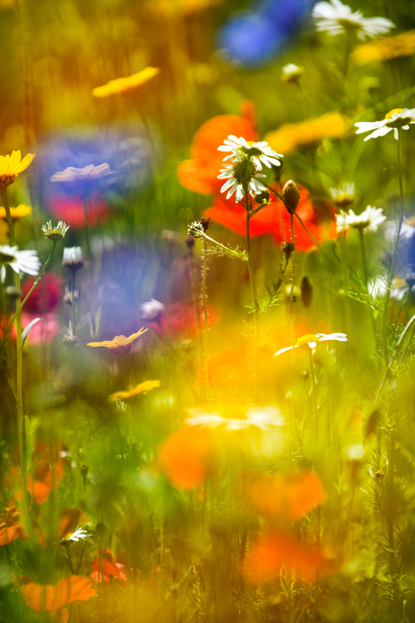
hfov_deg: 6.9
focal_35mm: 200
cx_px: 208
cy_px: 312
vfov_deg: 10.3
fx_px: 3462
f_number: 4.5
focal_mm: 200
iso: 50
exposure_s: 1/400
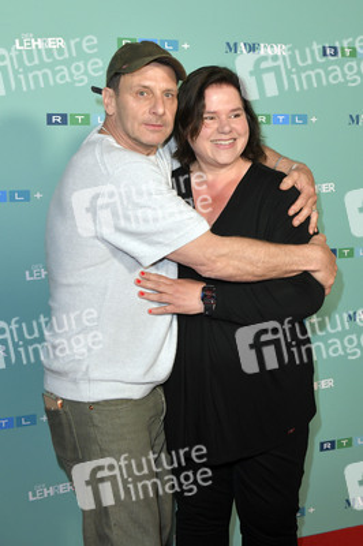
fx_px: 788
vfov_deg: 38.2
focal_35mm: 52
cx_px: 182
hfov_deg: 25.9
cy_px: 273
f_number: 6.3
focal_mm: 52
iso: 1600
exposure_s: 1/250
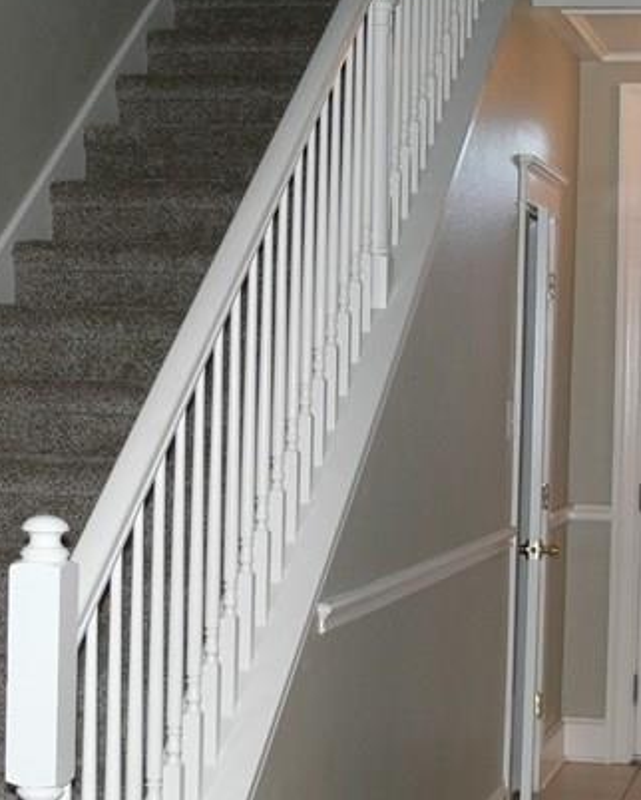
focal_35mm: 87
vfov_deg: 22.0
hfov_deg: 17.7
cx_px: 370
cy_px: 452
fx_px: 2062
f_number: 2.8
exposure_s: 1/30
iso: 100
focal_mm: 7.4
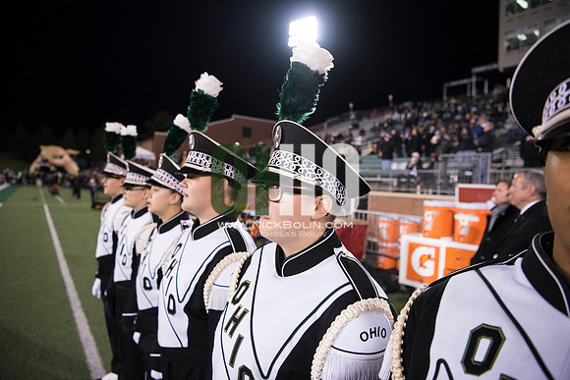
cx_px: 285
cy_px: 190
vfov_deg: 53.2
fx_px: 380
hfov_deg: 73.7
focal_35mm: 24
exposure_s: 1/1000
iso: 4000
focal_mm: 24
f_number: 3.2
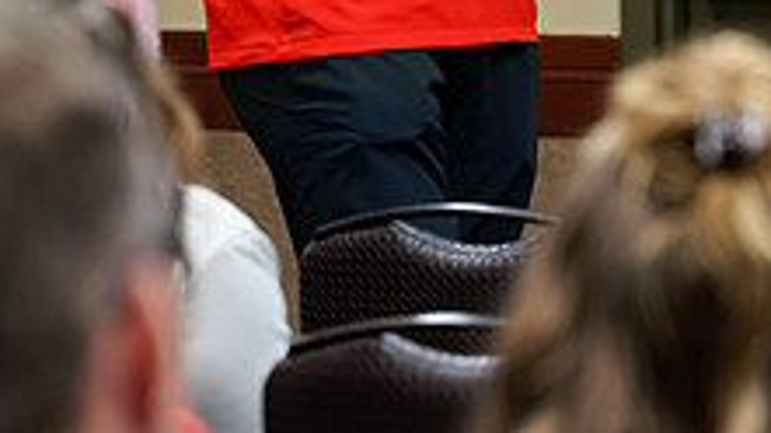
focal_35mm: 426
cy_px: -346
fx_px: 8704
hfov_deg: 5.1
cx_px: 405
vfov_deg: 2.8
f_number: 5.6
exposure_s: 1/60
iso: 3200
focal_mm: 200
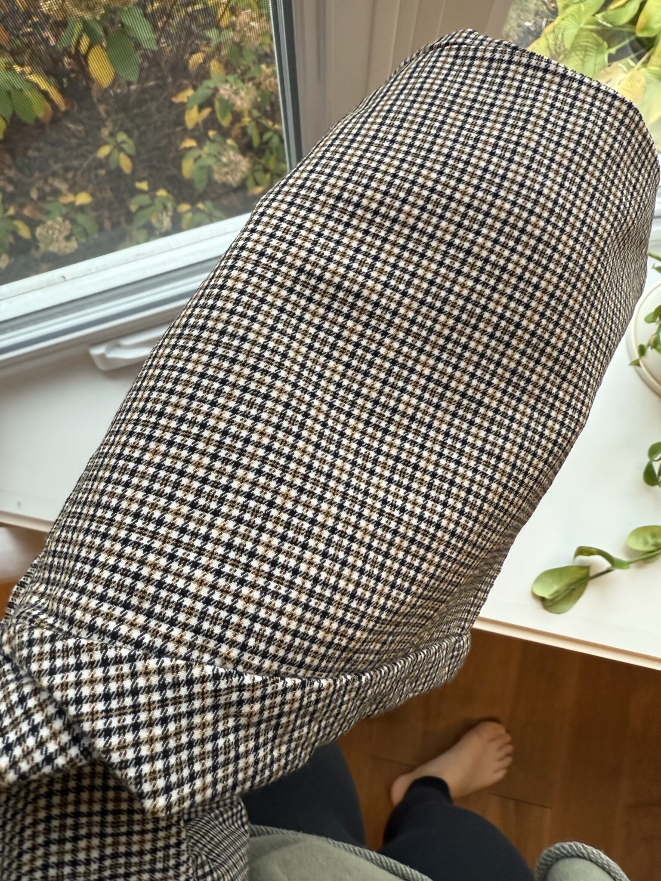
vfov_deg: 71.6
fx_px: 611
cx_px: 330
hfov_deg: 56.8
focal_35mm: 24
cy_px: 440
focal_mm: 2.22
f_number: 2.2
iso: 200
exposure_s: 1/60
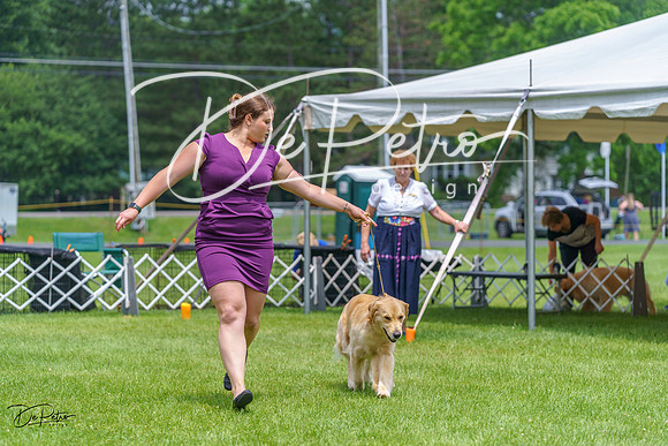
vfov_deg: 11.6
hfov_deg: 17.3
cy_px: 223
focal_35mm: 118
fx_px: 2190
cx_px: 334
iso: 100
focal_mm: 118
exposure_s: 1/1250
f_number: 3.5
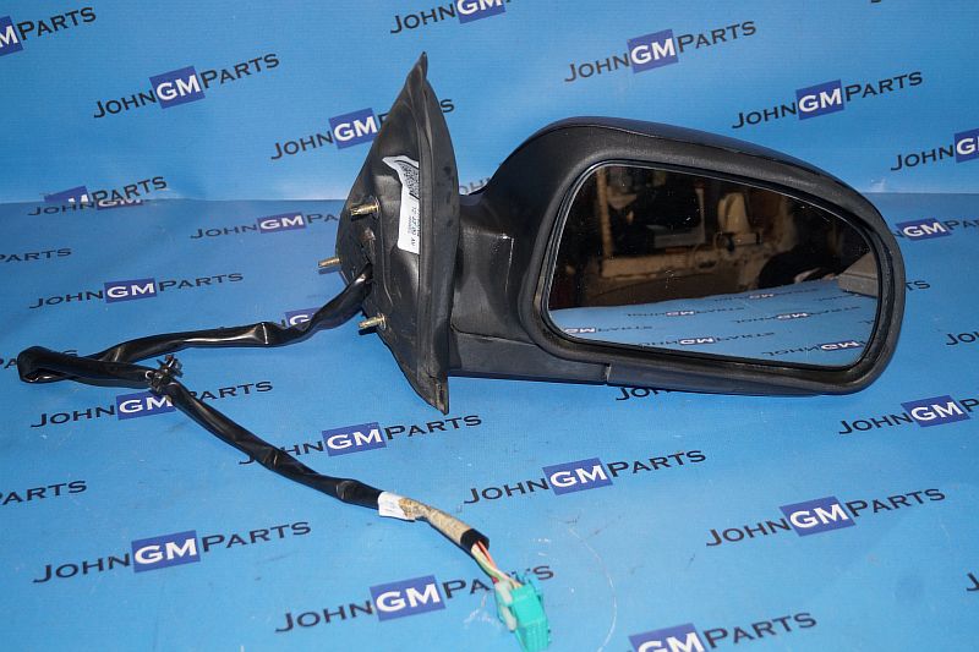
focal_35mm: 52
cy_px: 326
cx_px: 490
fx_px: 1427
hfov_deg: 37.9
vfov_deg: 25.7
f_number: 4.5
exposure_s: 1/80
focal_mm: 35
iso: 800
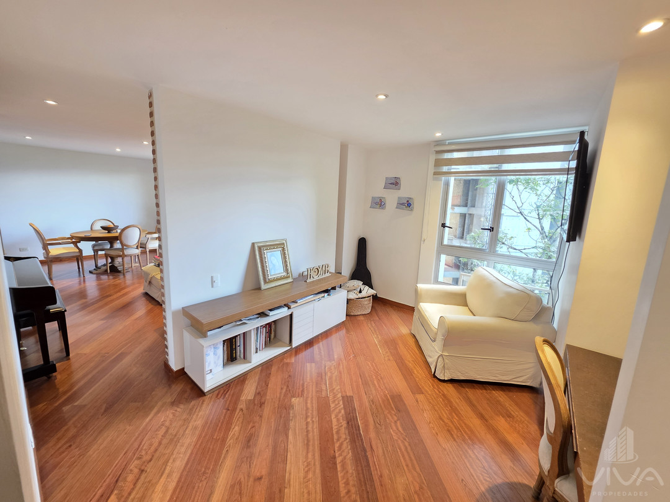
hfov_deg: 106.2
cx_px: 335
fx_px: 252
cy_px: 251
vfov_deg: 89.9
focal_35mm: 13
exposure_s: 1/60
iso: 200
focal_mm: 2.2
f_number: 1.9
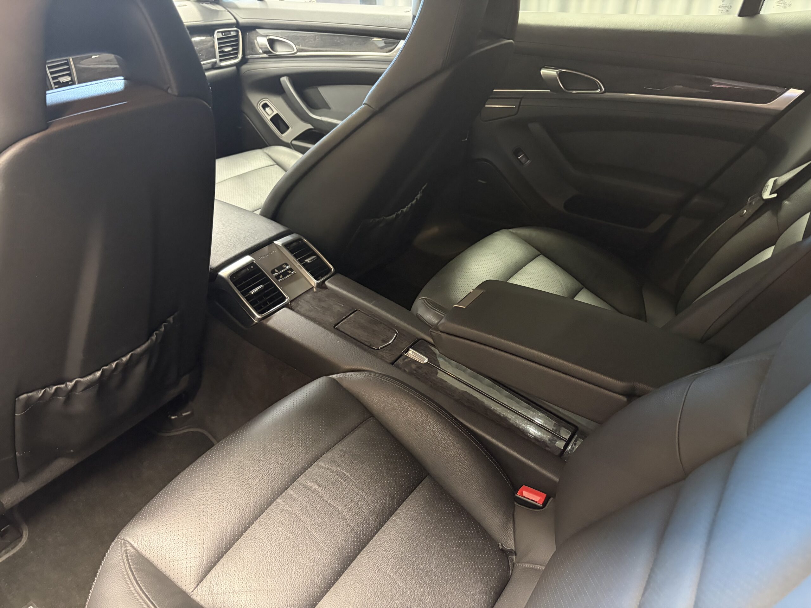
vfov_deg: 53.1
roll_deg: +0.4
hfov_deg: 67.3
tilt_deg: -31.9
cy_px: 304
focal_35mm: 26
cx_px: 406
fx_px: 609
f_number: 1.6
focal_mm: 5.96
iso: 500
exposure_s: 1/25
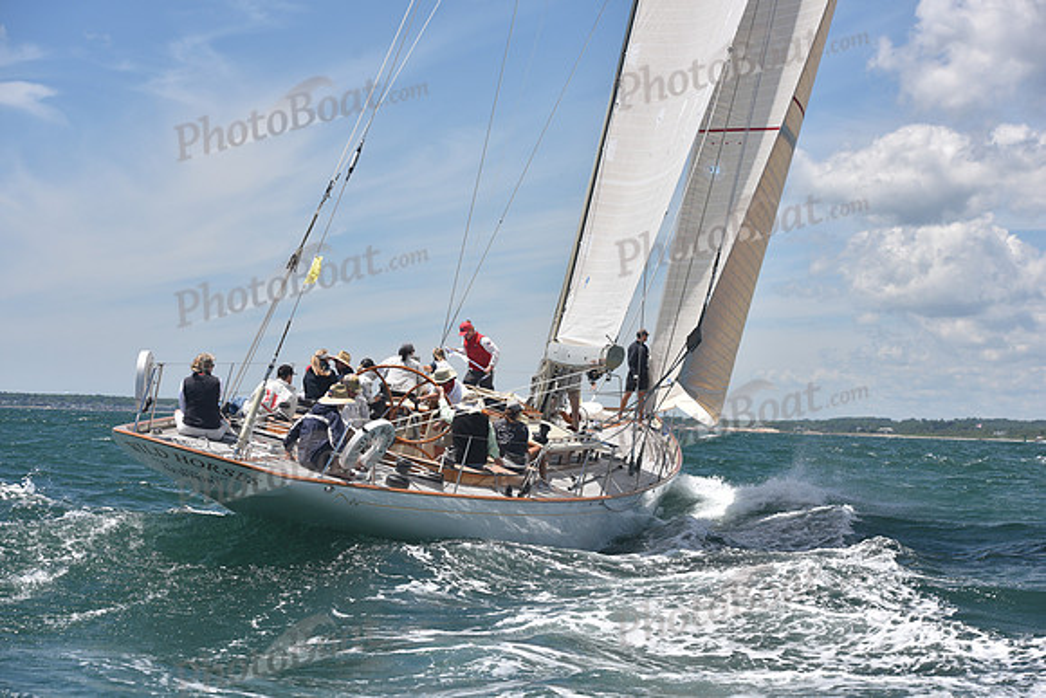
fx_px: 2034
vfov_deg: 19.5
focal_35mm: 70
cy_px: 349
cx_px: 523
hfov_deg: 28.8
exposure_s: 1/800
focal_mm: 70
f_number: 6.3
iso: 320
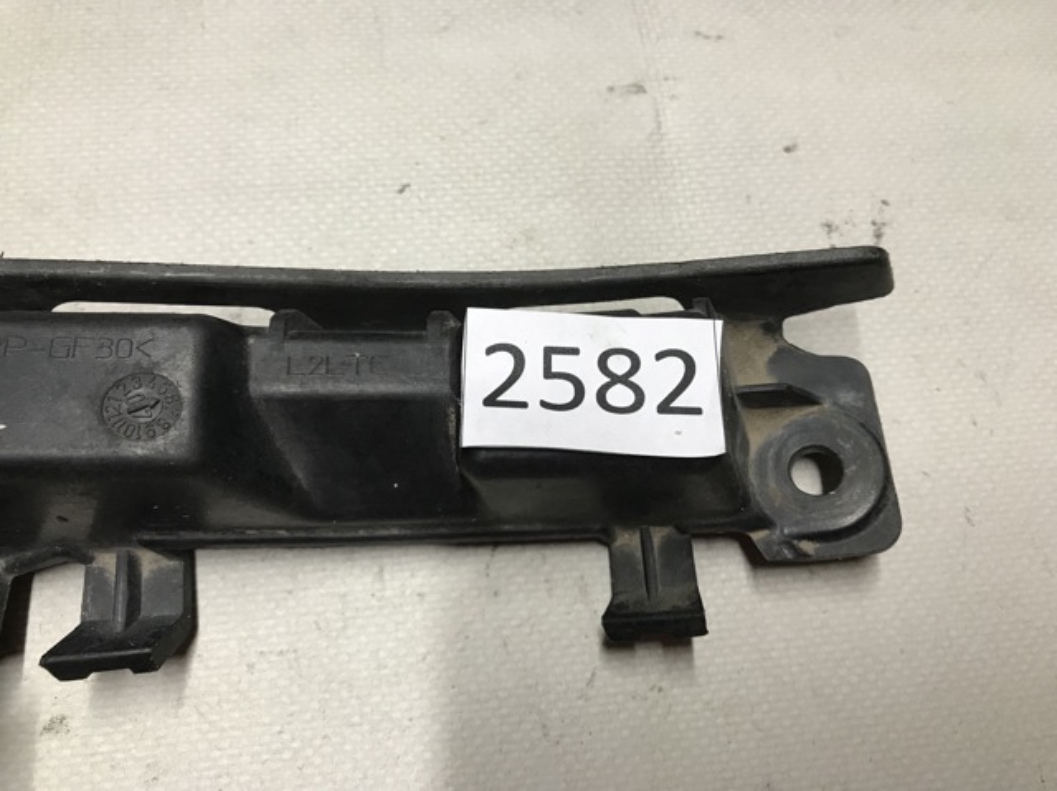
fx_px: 854
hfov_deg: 63.5
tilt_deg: -72.5
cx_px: 528
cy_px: 396
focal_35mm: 28
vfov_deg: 49.7
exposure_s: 1/33
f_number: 1.8
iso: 32
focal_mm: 3.99
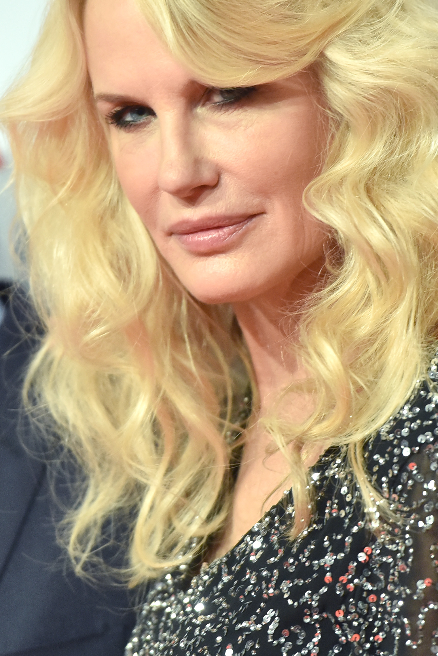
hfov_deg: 5.2
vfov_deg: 7.8
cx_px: 245
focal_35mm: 263
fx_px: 4799
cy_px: 233
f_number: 2.8
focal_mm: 200
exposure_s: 1/250
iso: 2000
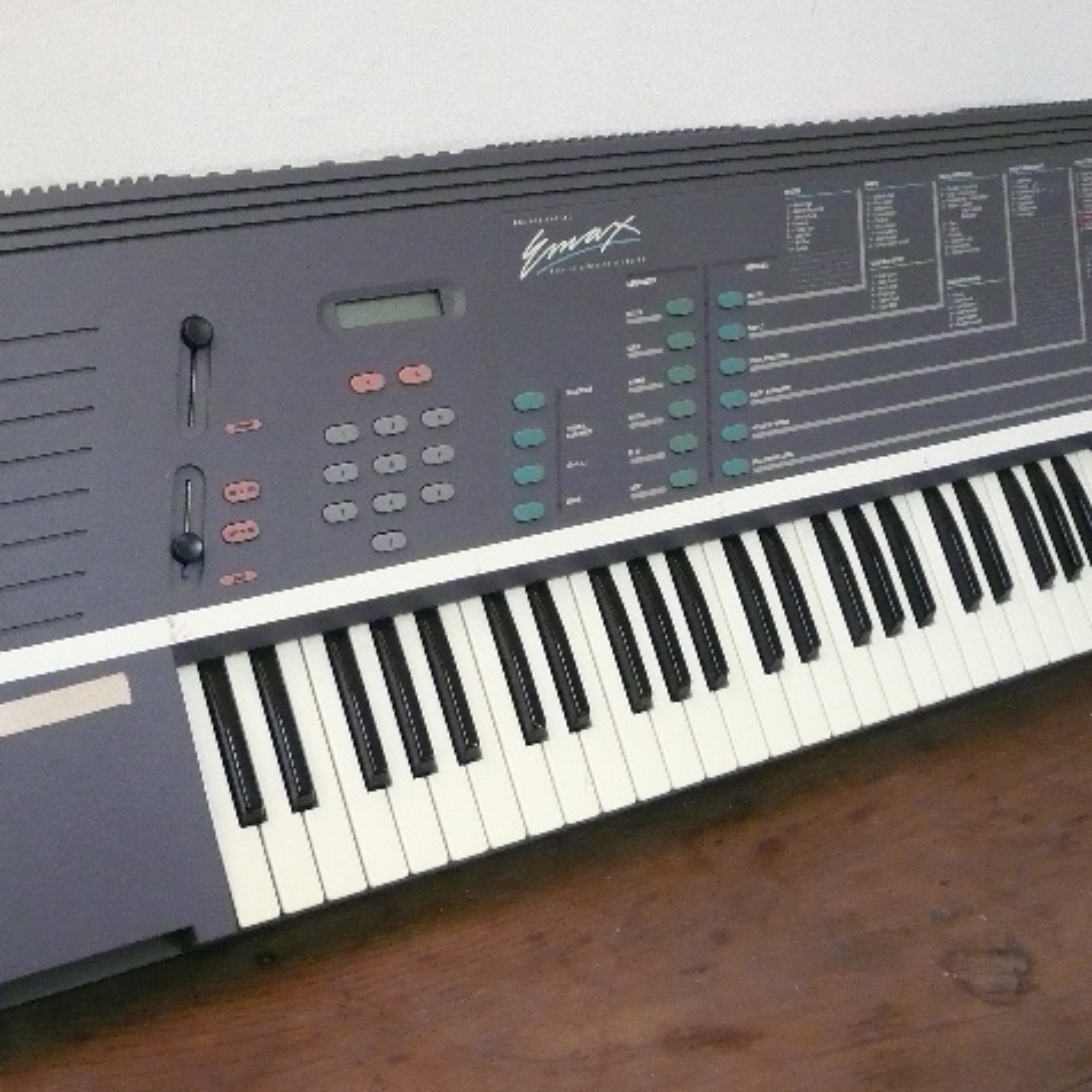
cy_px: 548
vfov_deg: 43.9
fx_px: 1356
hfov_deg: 43.8
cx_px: 470
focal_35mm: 38
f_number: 2.8
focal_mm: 4.6
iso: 400
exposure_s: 1/15
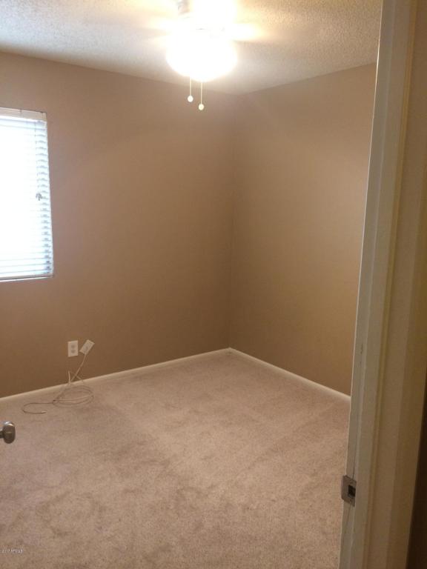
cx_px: 214
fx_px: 477
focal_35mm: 29
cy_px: 284
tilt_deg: -10.8
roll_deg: +0.8
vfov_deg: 61.7
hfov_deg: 48.2
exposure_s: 1/30
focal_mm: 4.15
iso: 125
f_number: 2.2
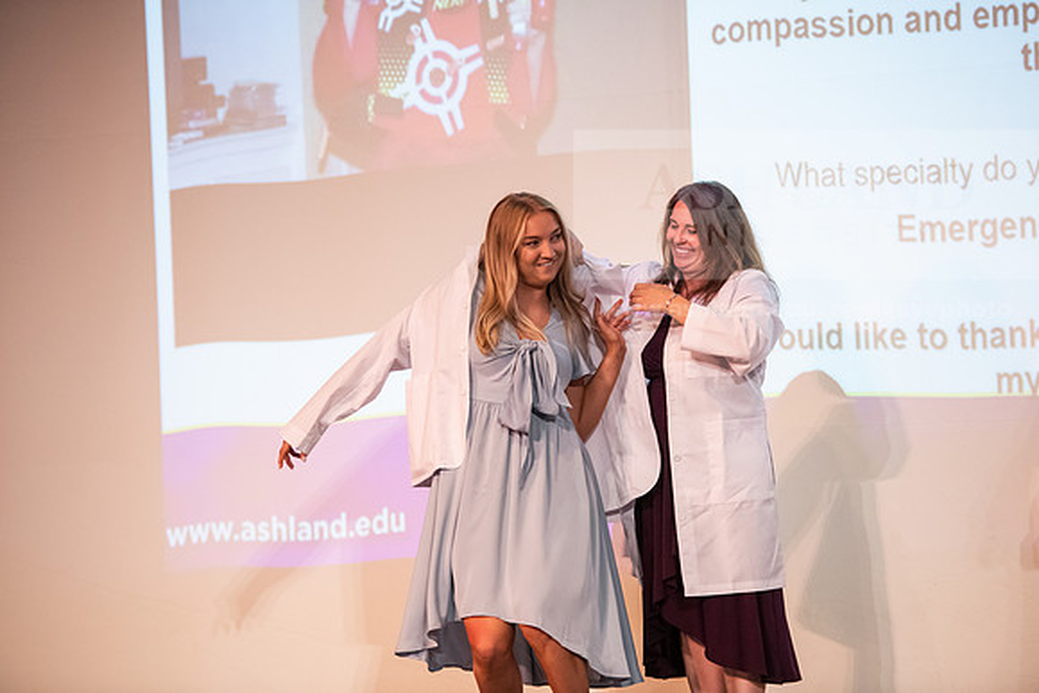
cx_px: 520
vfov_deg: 8.9
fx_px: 4474
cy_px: 346
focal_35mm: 155
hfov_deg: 13.2
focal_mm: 155
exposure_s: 1/200
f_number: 3.2
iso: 4000
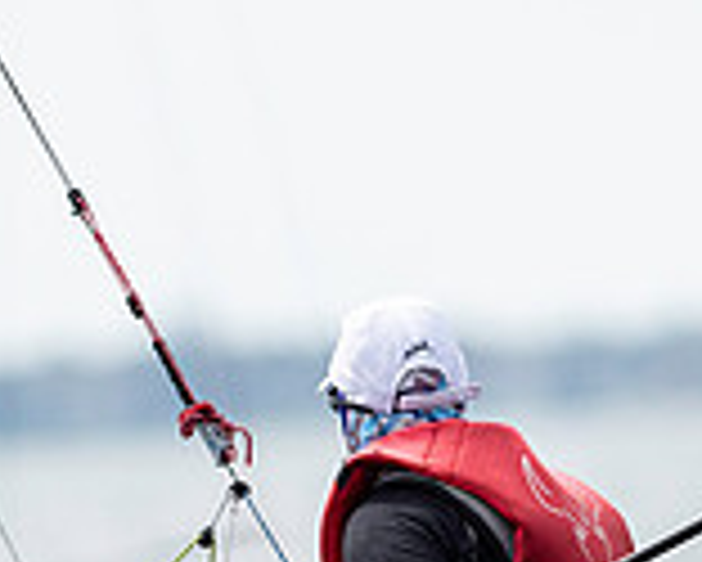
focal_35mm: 1570
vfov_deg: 1.0
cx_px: 72
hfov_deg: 1.2
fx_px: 32639
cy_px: 776
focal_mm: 300
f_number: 5
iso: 400
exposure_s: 1/5000
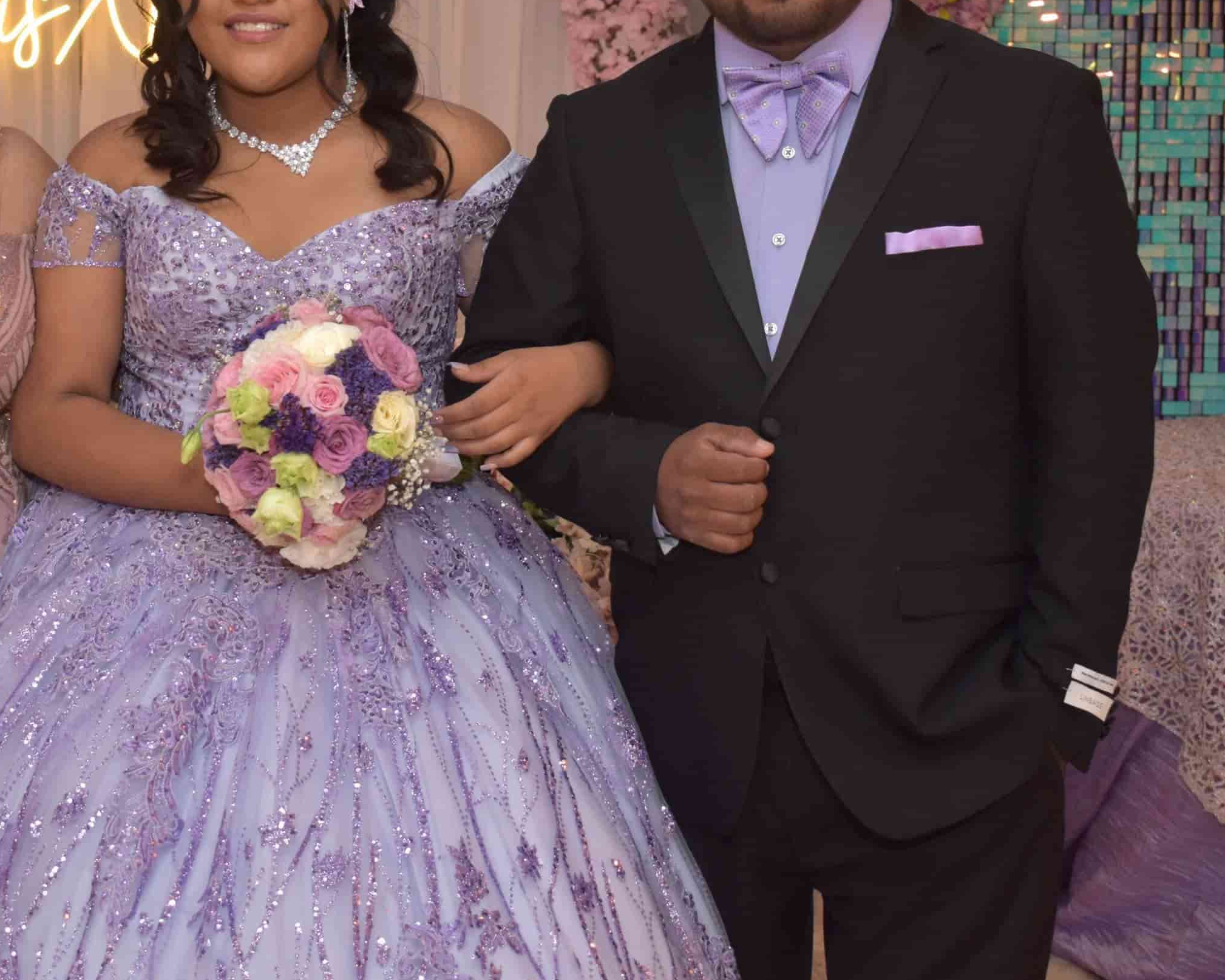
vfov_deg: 20.9
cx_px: 339
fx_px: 2640
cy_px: 323
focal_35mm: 73
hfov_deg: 25.9
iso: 800
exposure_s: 1/60
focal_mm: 29
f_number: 4.5
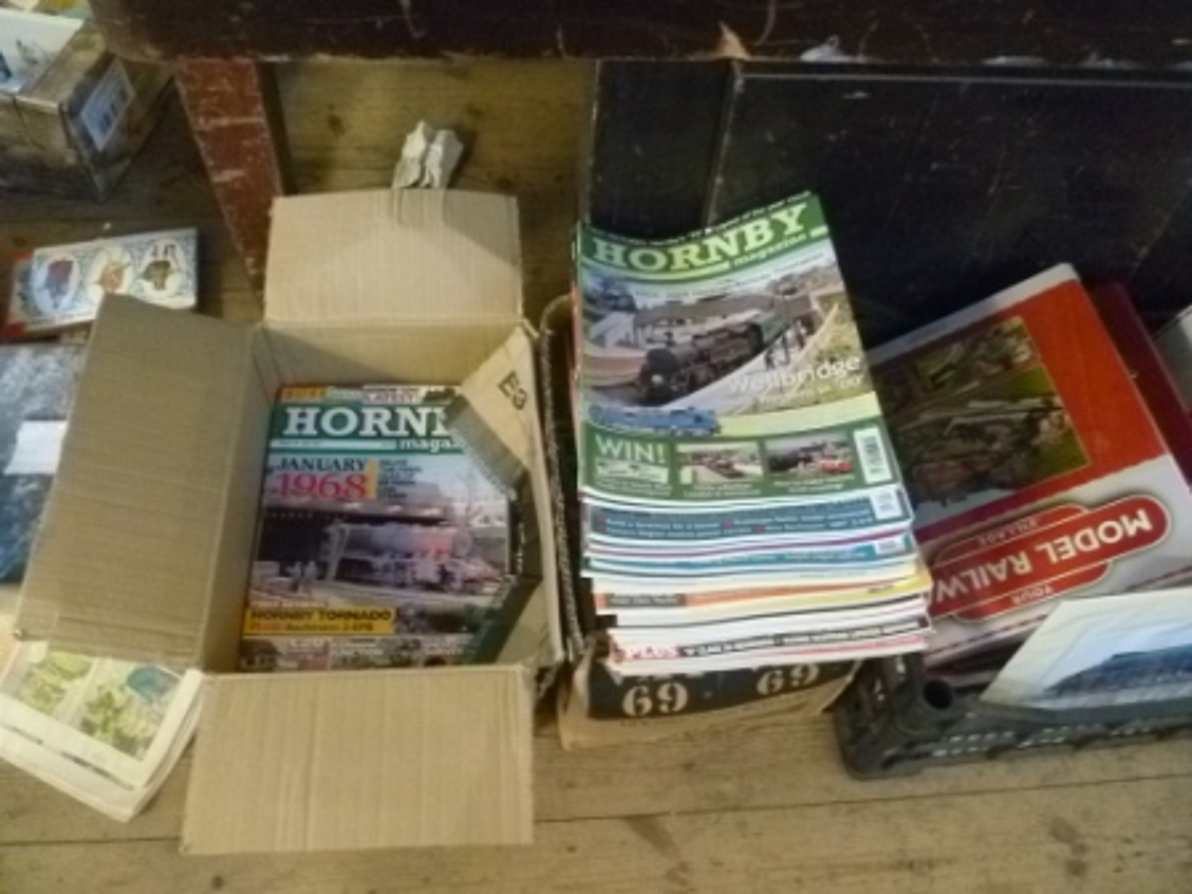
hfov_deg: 63.4
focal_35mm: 28
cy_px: 447
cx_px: 596
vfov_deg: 49.7
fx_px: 964
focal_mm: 5
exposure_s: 1/15
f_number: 2.8
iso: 800
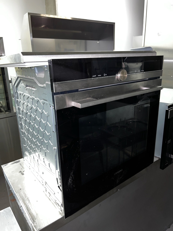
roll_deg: +1.4
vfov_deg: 67.3
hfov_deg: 53.1
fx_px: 173
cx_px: 86
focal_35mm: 26
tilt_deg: -17.9
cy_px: 116
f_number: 1.6
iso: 100
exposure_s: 1/8
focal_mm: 5.1
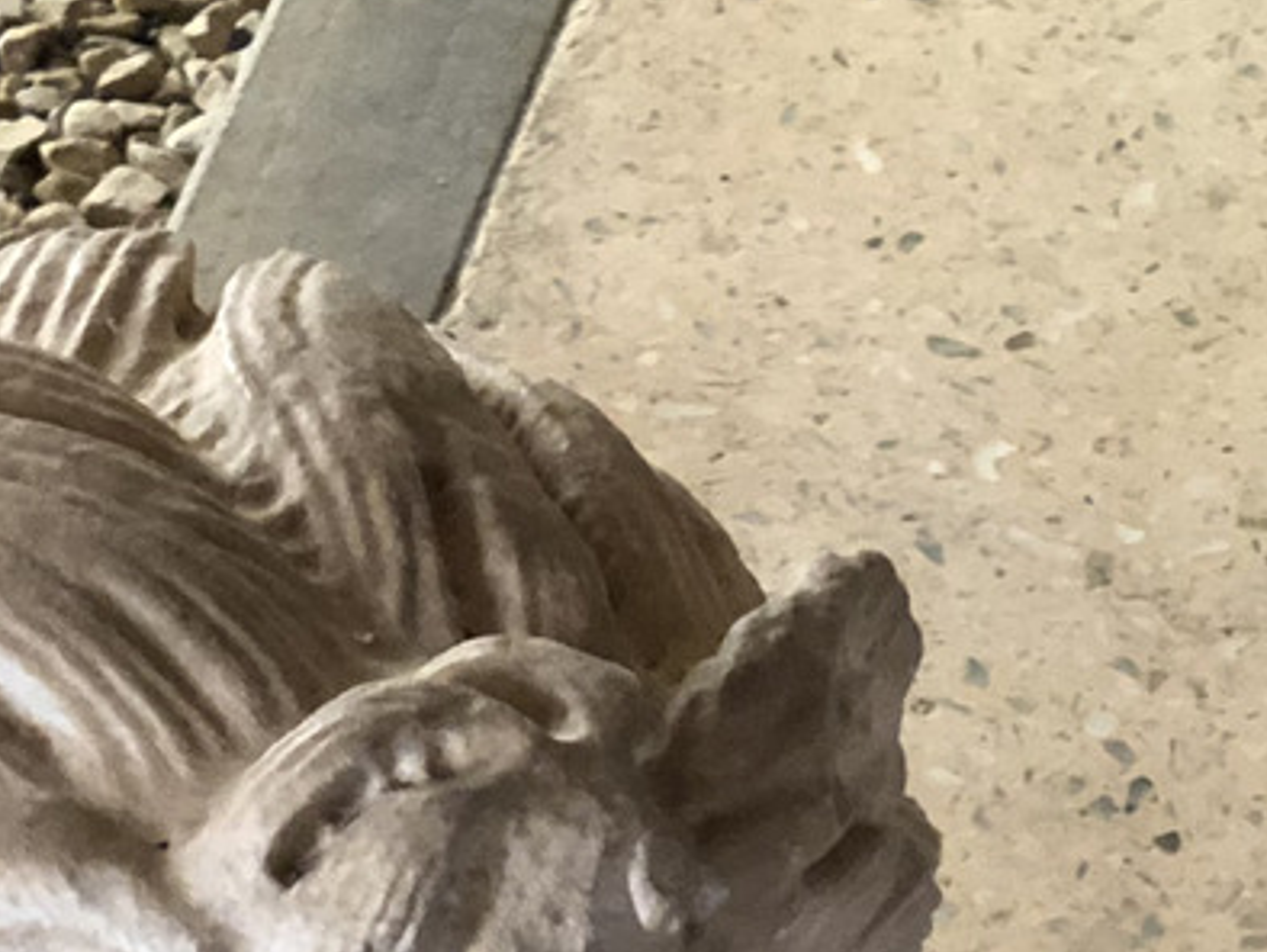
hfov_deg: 9.1
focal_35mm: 211
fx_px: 7728
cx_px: -759
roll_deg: +4.0
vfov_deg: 6.9
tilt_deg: -42.7
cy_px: 1444
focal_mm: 6
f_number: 2.4
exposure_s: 1/25
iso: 125
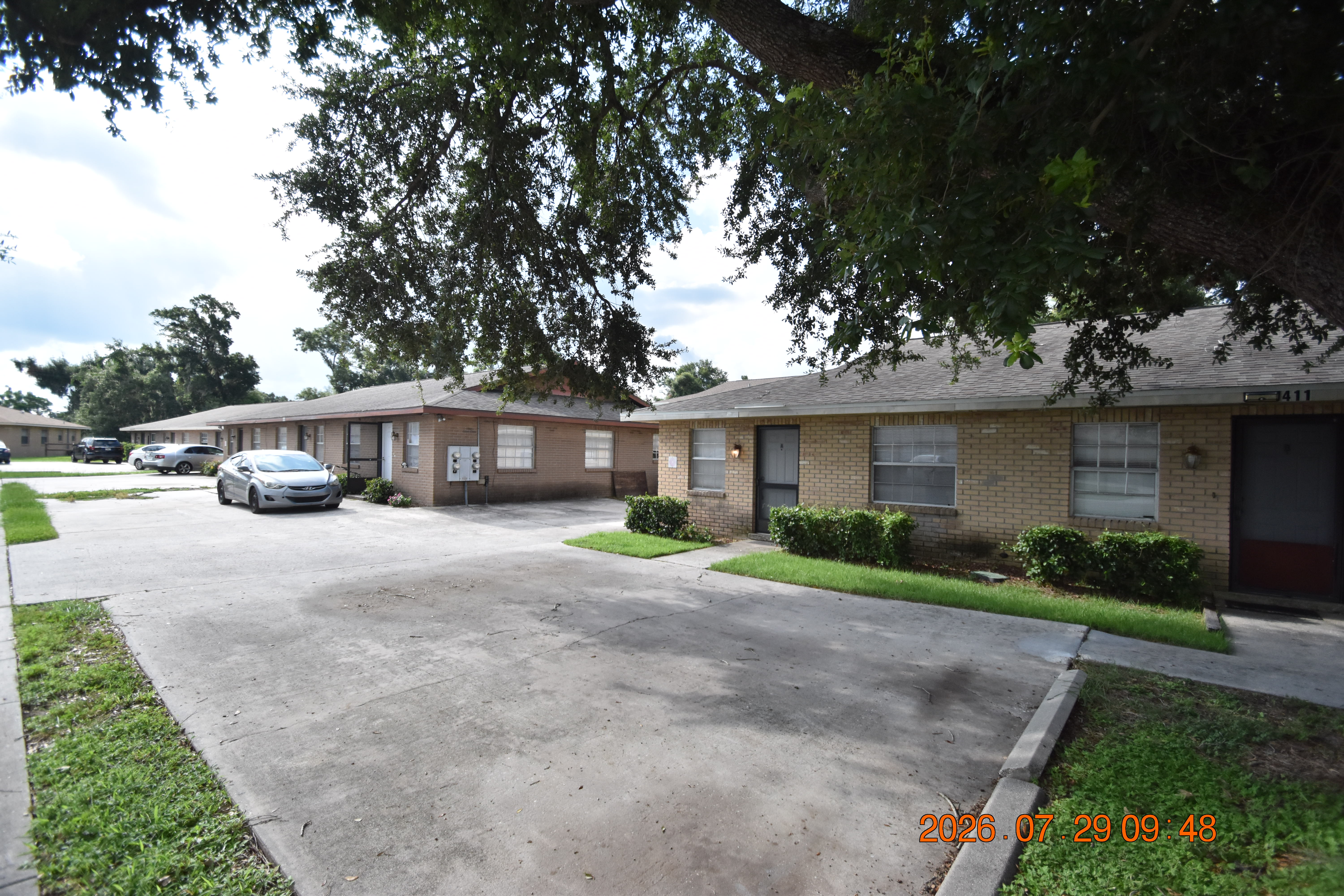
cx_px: 672
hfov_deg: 100.4
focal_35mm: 15
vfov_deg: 77.3
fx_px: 560
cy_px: 448
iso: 800
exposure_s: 1/4000
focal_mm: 10
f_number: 3.5
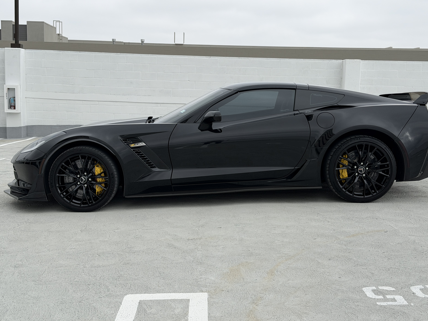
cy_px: 164
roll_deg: -0.1
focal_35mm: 52
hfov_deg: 36.8
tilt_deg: -6.6
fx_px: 643
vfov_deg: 28.0
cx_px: 222
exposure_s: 1/2667
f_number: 1.78
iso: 64
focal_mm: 6.76
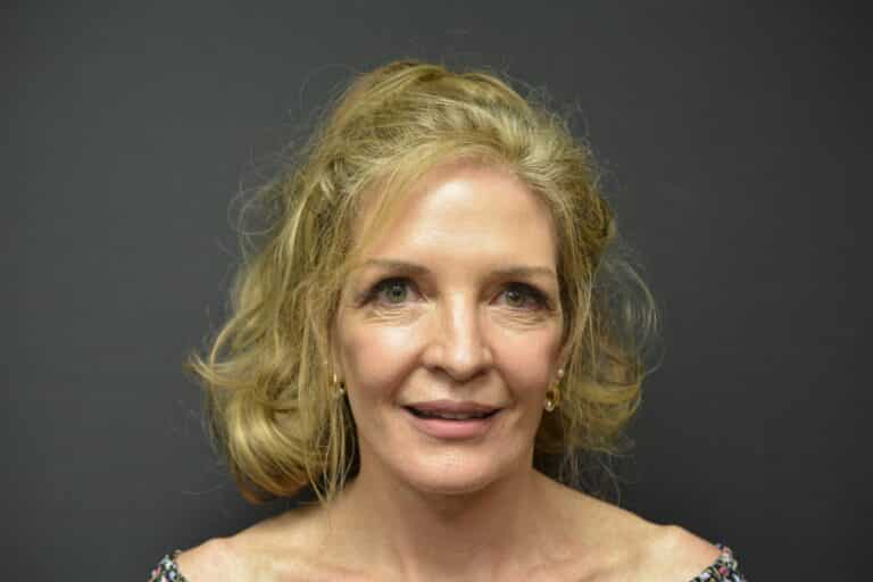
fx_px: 1455
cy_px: 291
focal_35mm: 60
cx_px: 436
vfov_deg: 22.6
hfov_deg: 33.4
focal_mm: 40
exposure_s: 1/60
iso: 800
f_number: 5
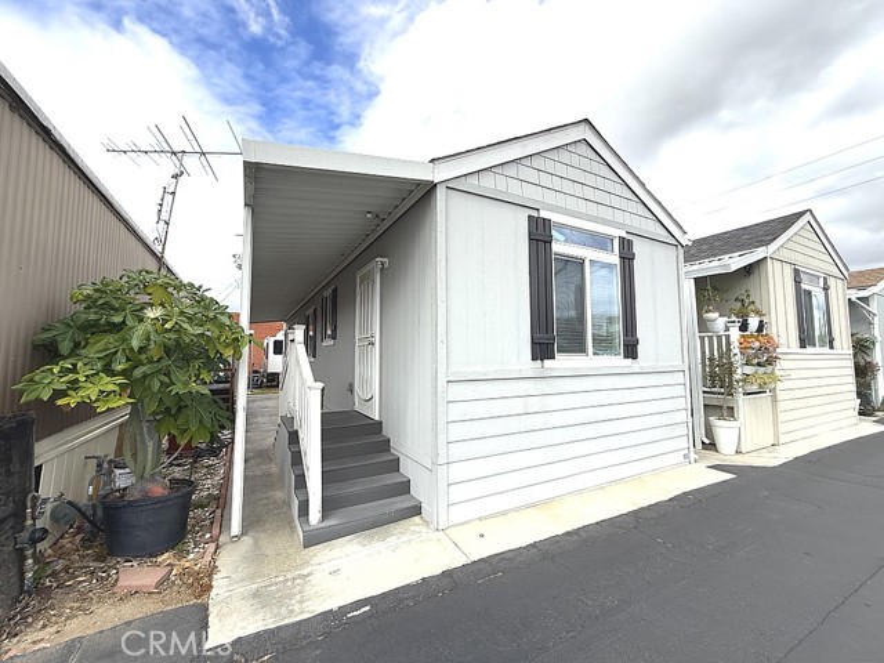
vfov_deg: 85.7
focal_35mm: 14
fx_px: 358
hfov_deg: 102.1
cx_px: 442
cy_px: 332
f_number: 2.2
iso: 64
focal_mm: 2.22
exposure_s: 1/1848
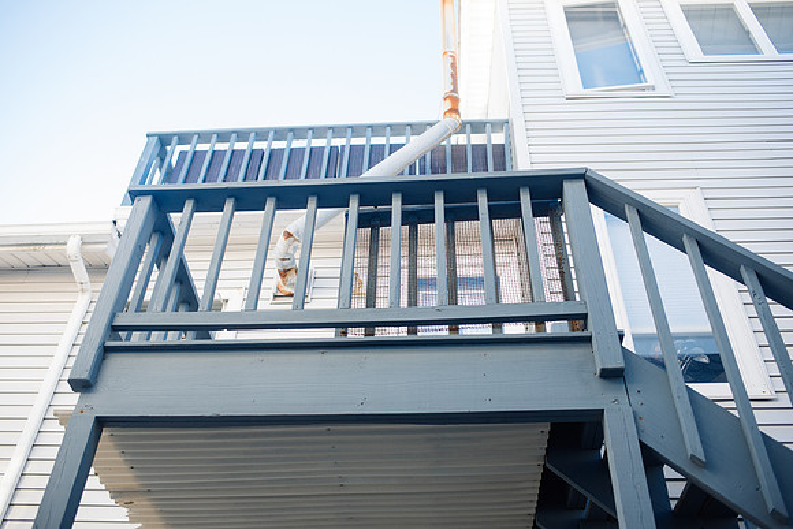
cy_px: 264
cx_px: 396
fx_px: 771
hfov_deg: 54.4
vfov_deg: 37.9
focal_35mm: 35
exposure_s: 1/1250
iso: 640
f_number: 2.8
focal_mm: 35
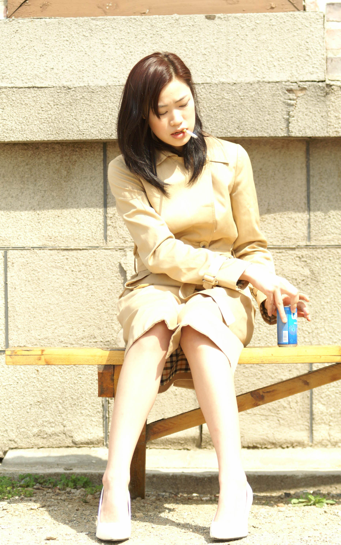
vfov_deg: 17.0
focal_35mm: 123
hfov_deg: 10.7
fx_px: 1829
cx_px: 177
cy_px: 272
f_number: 3.5
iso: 400
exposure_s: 1/2000
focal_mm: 80
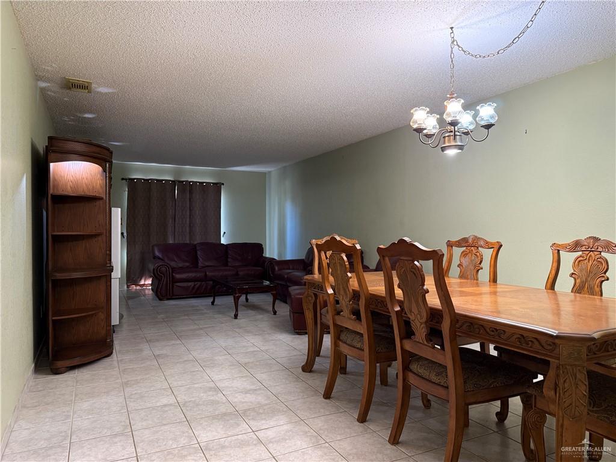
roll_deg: -0.3
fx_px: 427
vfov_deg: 56.8
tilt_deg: -0.2
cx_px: 308
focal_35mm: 24
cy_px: 231
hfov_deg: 71.6
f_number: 1.78
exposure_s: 1/60
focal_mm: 6.76
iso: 320
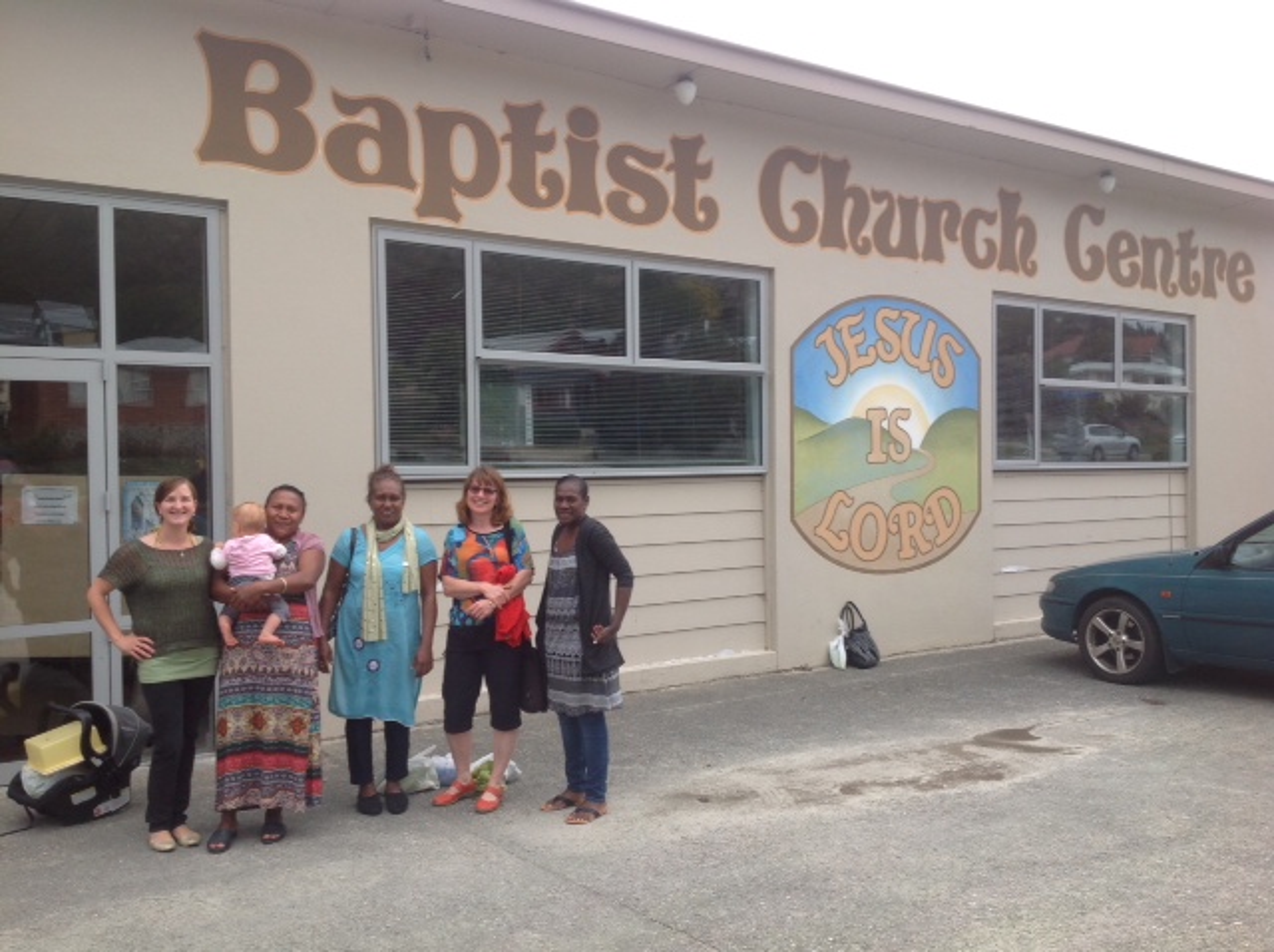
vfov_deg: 40.6
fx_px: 1286
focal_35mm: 35
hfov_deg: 52.7
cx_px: 637
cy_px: 476
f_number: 2.4
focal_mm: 4.28
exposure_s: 1/392
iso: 50
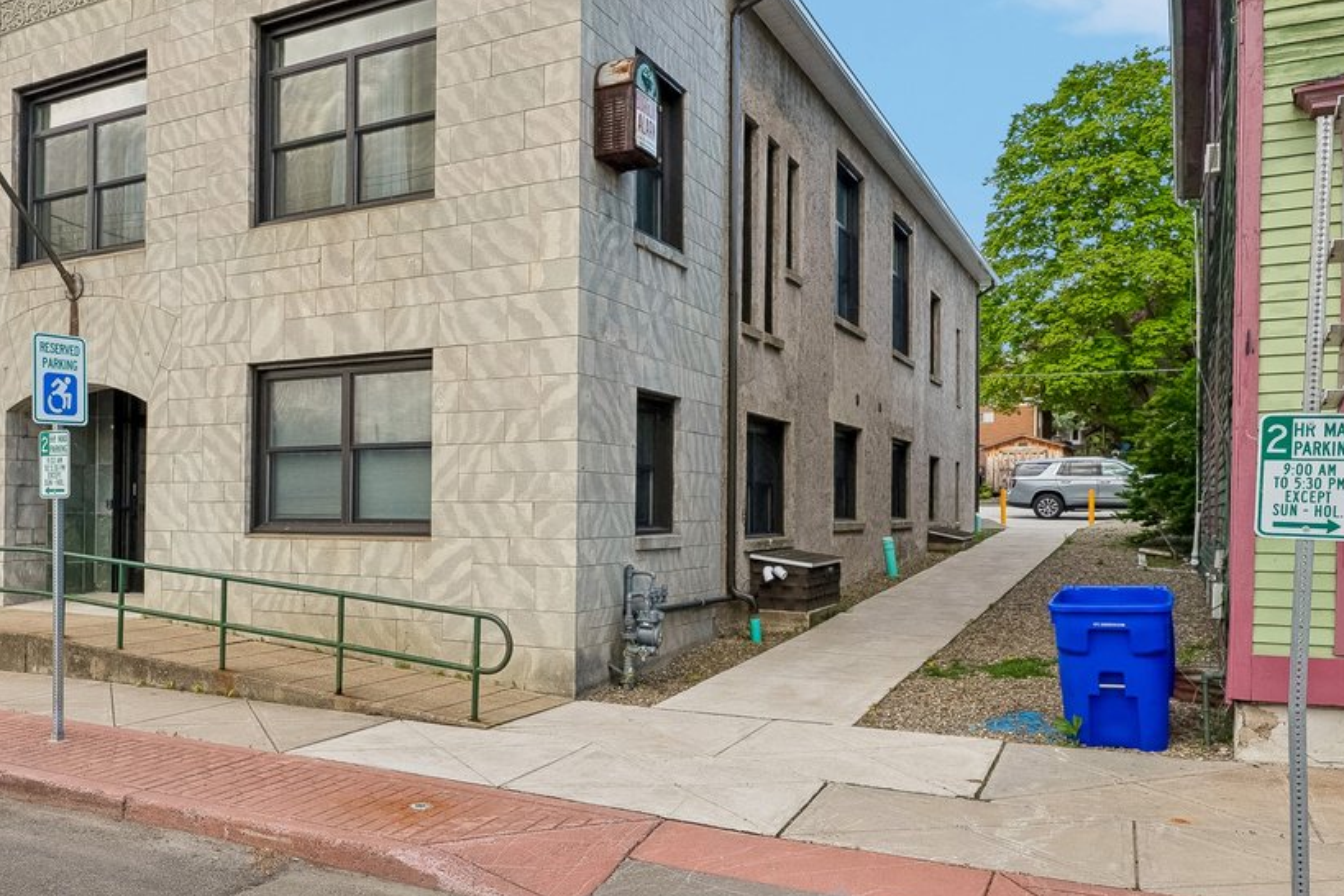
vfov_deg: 43.1
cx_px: 392
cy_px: 585
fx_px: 1120
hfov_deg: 59.7
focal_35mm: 30
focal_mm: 12
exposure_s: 1/100
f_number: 9
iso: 100
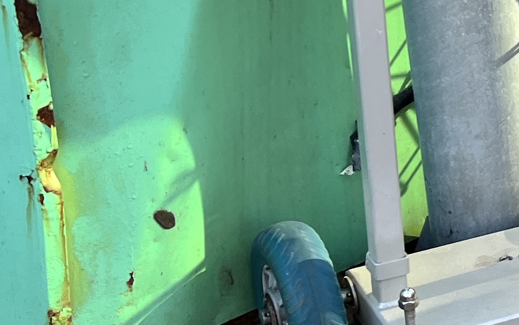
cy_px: 99
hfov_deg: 15.7
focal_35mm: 113
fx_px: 1599
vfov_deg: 11.6
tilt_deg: -23.5
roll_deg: -2.1
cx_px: 945
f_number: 1.5
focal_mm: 5.7
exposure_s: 1/342
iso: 50
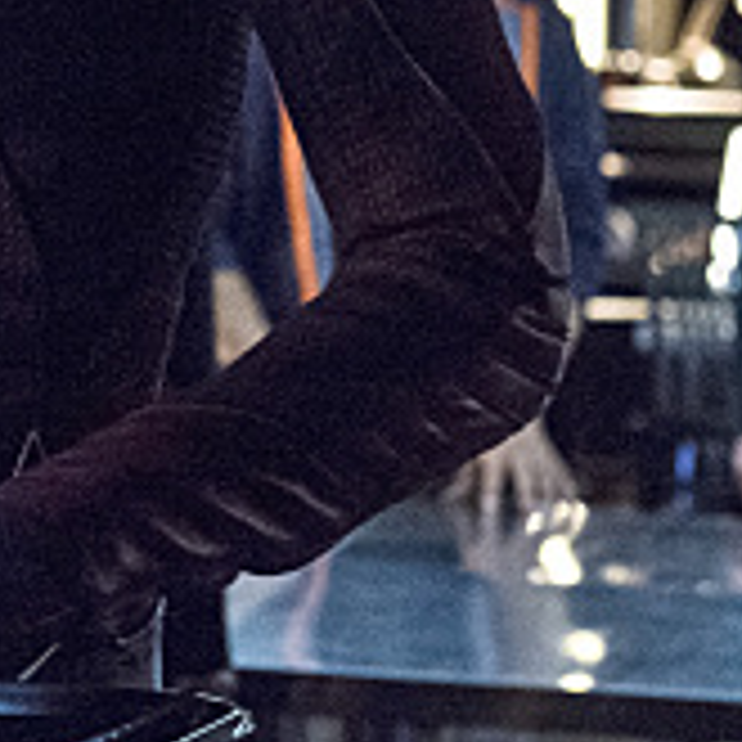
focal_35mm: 198
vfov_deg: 8.8
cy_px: -99
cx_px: 166
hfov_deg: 8.8
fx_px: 4802
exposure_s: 1/125
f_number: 4.5
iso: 4000
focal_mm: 48
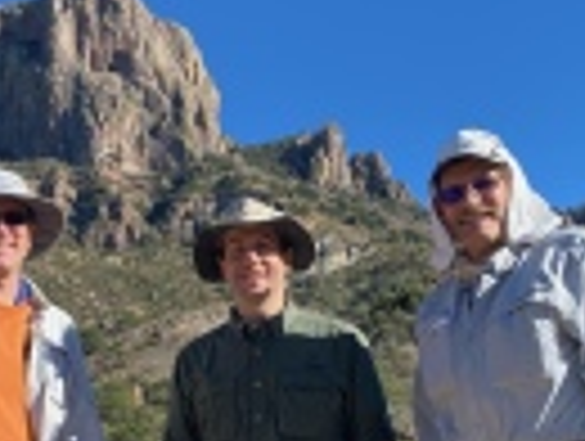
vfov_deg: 19.7
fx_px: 1236
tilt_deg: +10.2
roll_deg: +3.0
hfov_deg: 26.4
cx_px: 162
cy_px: 428
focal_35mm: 73
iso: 32
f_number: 1.8
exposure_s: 1/1585
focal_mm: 4.25
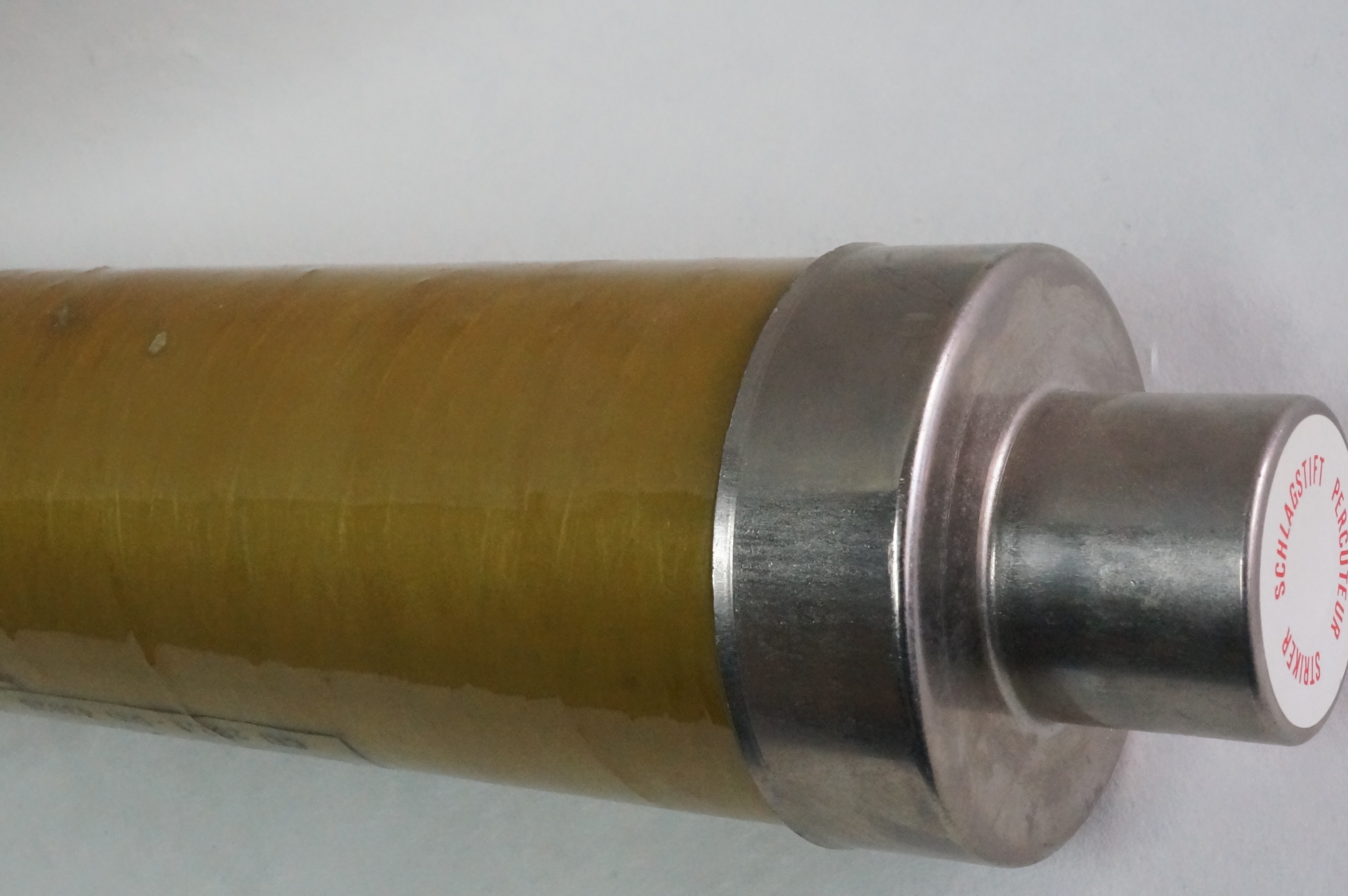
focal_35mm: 62
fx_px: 2319
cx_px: 406
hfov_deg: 32.0
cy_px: 452
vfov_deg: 21.9
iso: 3200
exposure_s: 1/20
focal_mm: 28
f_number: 13
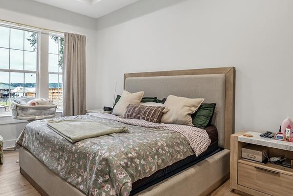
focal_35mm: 24
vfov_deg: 53.1
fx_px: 195
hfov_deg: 72.5
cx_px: 109
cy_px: 89
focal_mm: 14
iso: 800
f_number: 8
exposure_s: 1/13
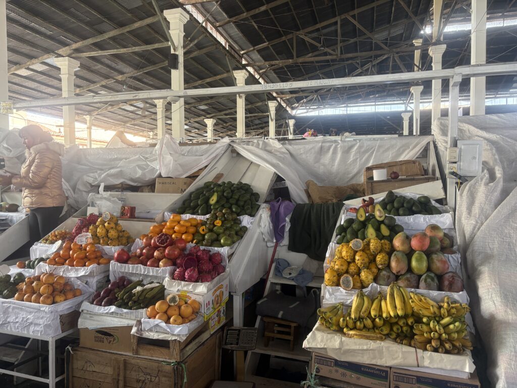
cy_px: 194
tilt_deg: -2.3
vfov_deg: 53.1
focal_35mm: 26
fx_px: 388
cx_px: 258
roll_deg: +0.5
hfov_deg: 67.3
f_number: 1.6
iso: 125
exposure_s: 1/93
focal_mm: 5.96
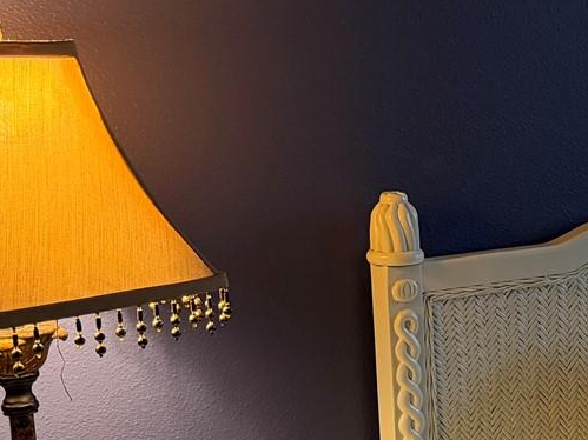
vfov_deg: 19.0
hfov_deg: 24.1
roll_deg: +1.7
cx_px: 599
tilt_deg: -11.8
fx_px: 1308
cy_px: 344
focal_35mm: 77
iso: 400
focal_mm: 6.76
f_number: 1.78
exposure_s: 1/60
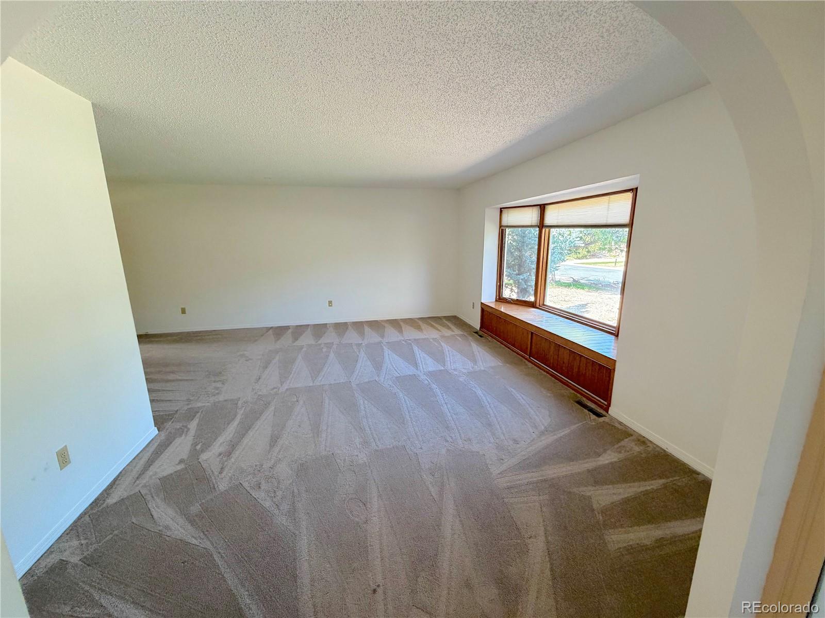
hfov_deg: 102.1
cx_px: 412
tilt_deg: -11.4
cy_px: 309
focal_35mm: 14
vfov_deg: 85.7
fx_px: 334
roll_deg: +0.5
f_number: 2.2
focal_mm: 2.22
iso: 250
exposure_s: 1/120
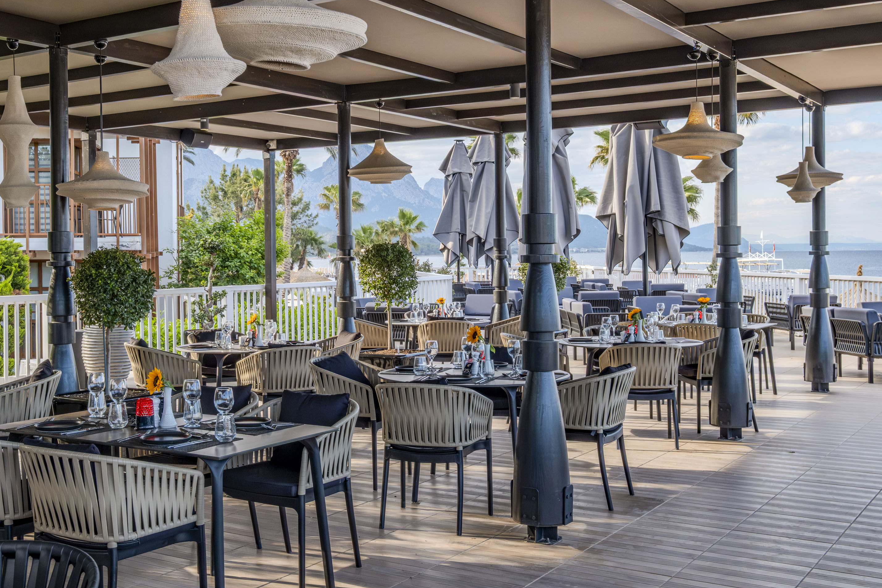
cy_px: 272
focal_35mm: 42
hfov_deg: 46.1
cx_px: 345
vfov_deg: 31.9
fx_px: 1029
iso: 640
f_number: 8
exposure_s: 1/250
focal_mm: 20.9
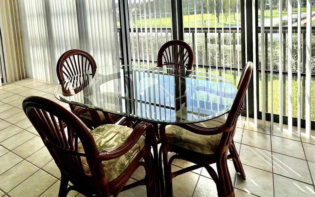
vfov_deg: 51.6
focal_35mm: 21
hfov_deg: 82.3
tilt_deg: -4.2
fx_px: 180
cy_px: 26
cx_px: 162
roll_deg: +3.8
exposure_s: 1/779
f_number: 1.8
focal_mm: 1.57
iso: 32
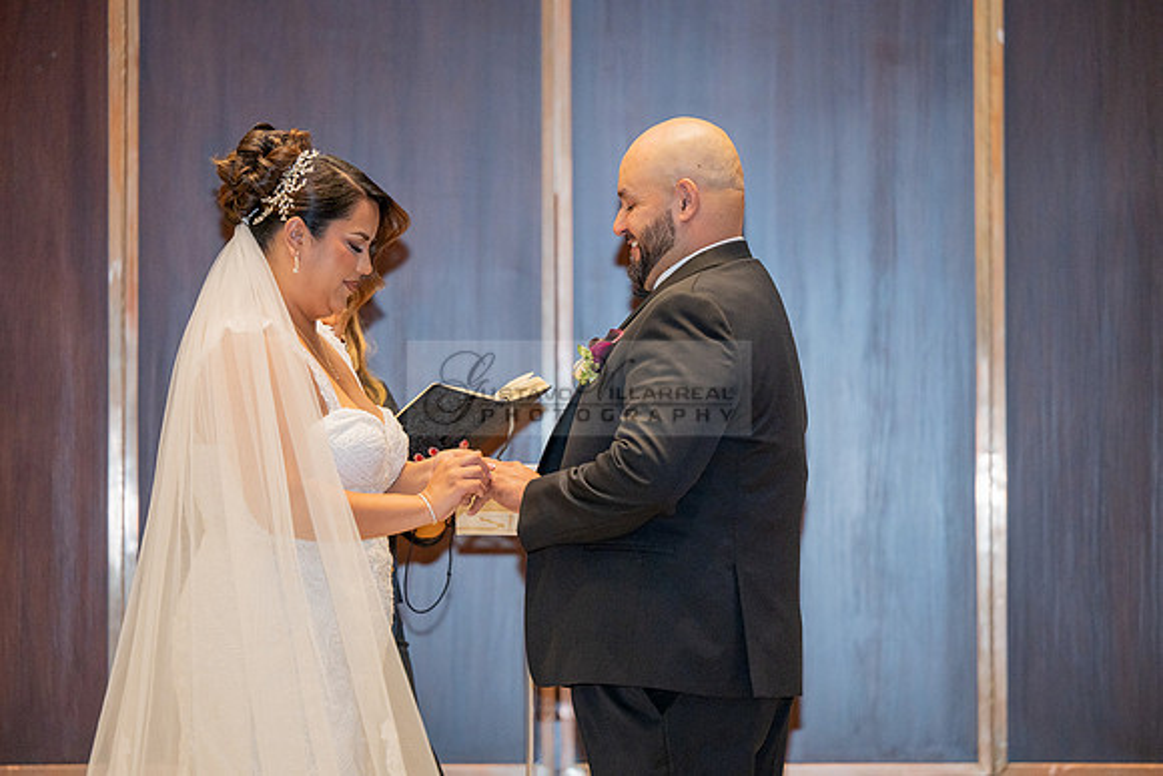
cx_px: 582
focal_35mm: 185
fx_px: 5978
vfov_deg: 7.4
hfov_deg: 11.1
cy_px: 388
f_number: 3.2
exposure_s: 1/160
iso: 1250
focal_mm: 185
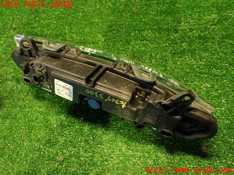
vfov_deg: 44.2
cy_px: 88
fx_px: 216
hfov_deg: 56.8
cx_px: 117
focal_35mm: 32
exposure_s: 1/30
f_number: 2.4
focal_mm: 5.79
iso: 500
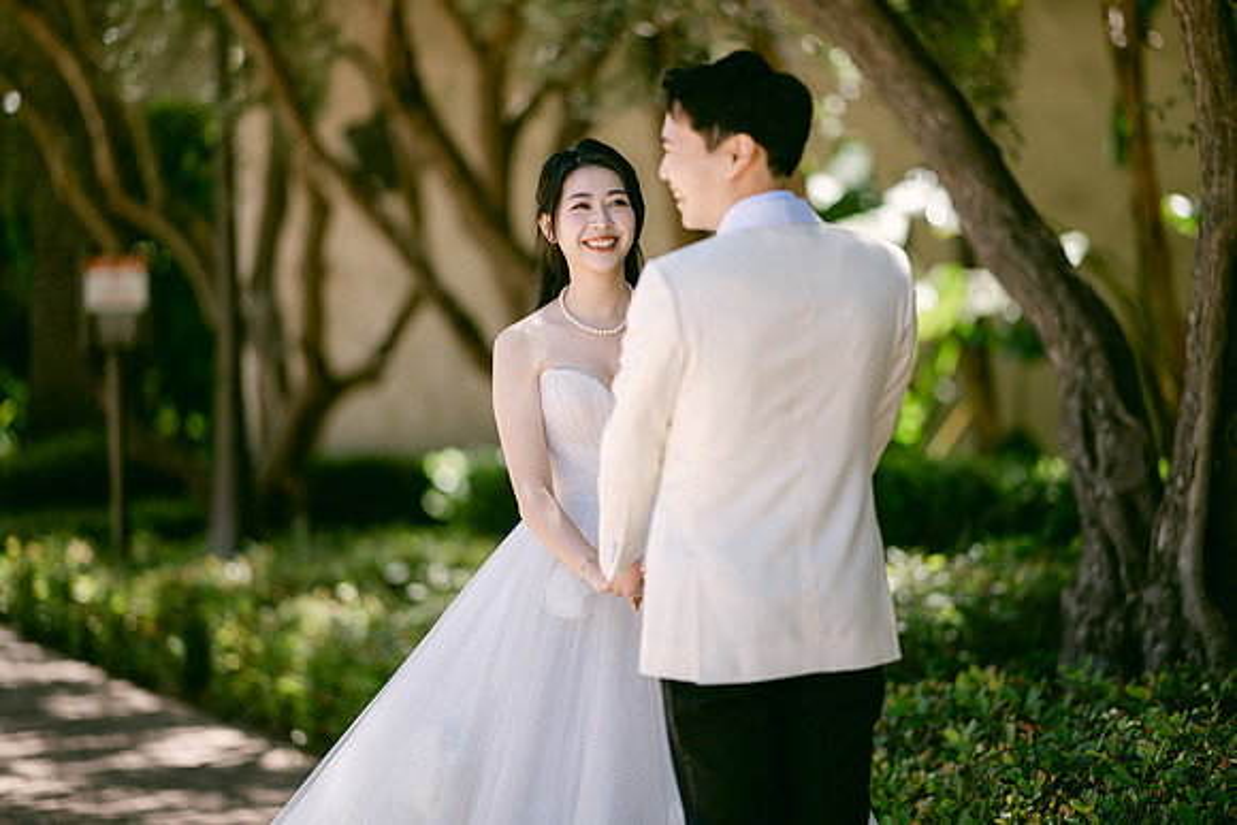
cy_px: 412
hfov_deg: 19.5
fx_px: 3609
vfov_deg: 13.0
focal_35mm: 105
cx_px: 618
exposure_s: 1/1000
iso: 64
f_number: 1.4
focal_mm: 105
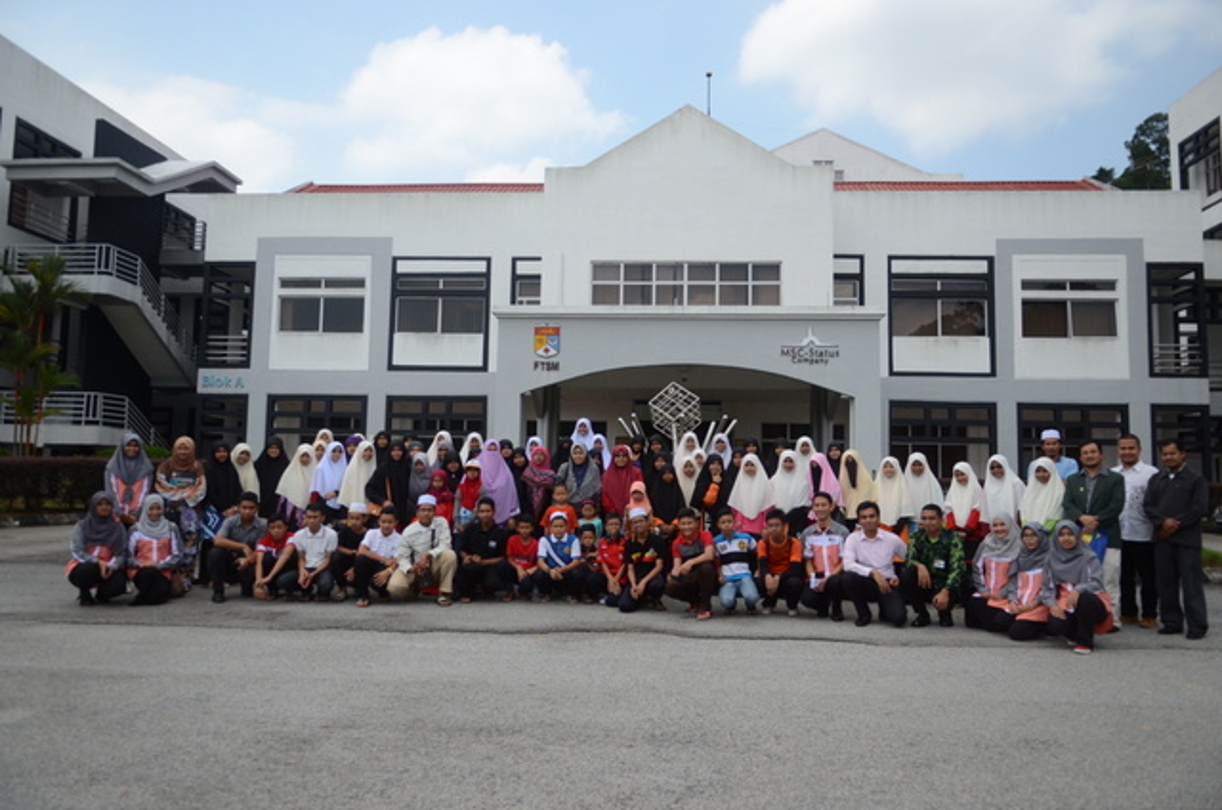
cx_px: 611
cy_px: 405
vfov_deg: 50.2
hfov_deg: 70.5
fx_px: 864
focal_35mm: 26
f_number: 2.8
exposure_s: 1/8000
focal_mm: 17
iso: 500
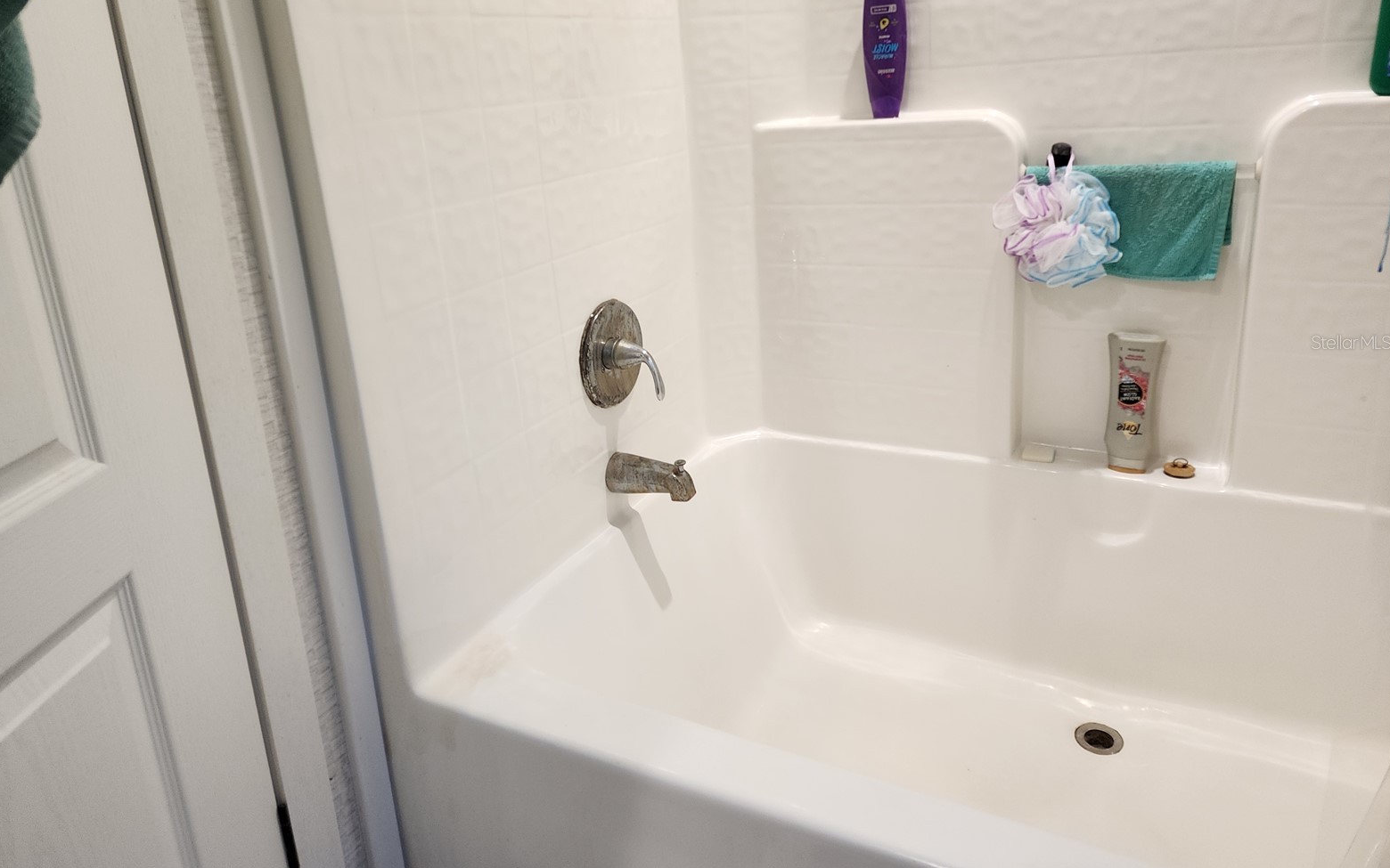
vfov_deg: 48.9
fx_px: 947
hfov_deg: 72.5
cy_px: 342
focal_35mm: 25
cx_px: 683
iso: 160
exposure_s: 1/120
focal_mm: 6.4
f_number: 1.8
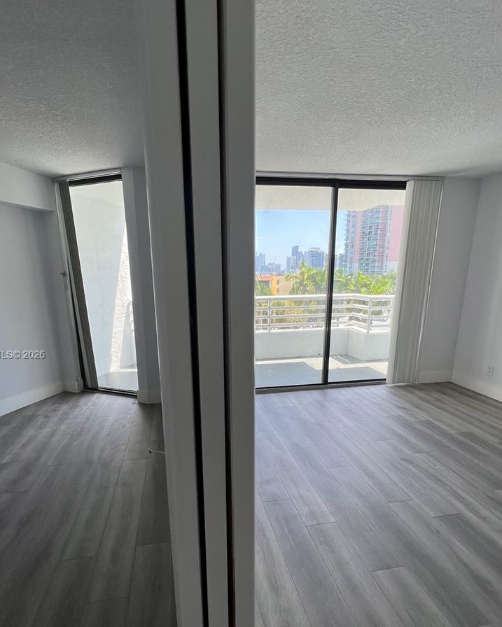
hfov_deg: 76.8
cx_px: 230
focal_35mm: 17
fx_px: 316
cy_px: 355
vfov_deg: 89.1
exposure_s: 1/207
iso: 32
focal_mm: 1.57
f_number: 1.8
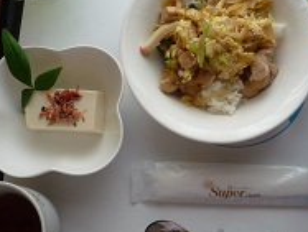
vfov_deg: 31.5
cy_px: 89
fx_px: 410
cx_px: 217
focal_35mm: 46
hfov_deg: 40.4
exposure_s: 1/250
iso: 200
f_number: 2.8
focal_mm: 4.4
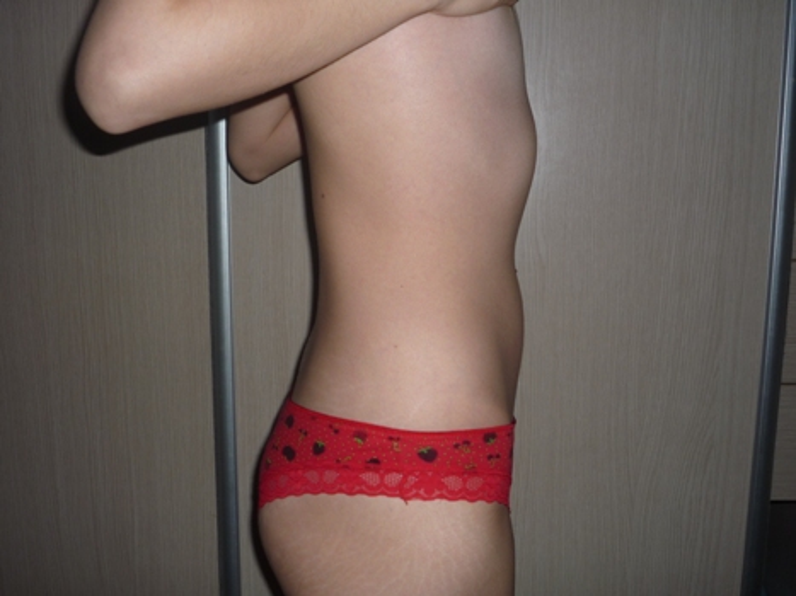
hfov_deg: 50.2
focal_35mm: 37
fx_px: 851
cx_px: 398
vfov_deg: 38.6
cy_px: 298
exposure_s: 1/30
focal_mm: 6.5
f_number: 4
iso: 100
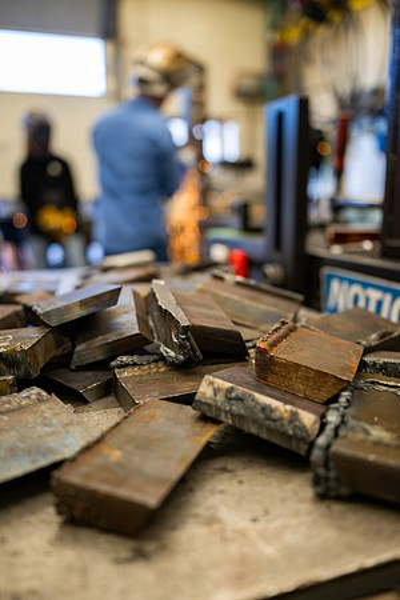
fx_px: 500
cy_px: 300
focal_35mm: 30
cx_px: 200
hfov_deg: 43.6
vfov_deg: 61.9
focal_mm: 30
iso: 320
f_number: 2.8
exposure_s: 1/100
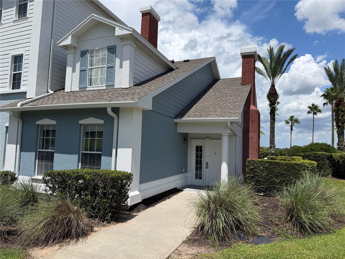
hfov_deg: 71.6
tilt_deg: +4.0
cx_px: 172
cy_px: 130
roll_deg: -1.1
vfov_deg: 56.8
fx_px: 239
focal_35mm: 24
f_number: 1.78
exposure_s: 1/6711
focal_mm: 6.76
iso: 80
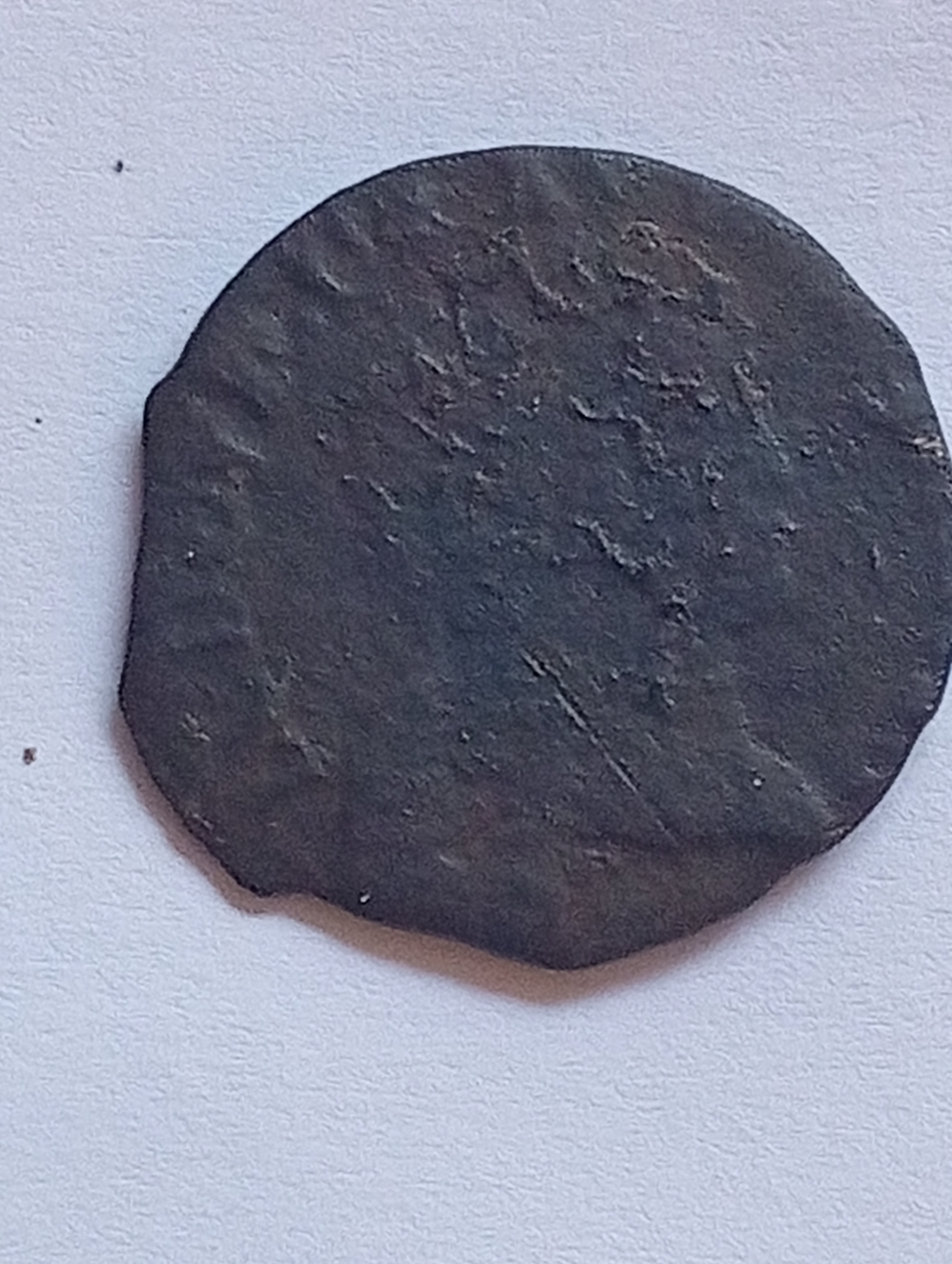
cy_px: 632
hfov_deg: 10.8
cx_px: 476
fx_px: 5048
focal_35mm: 138
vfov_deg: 14.3
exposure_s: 1/20
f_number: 1.8
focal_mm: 3.98
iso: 674
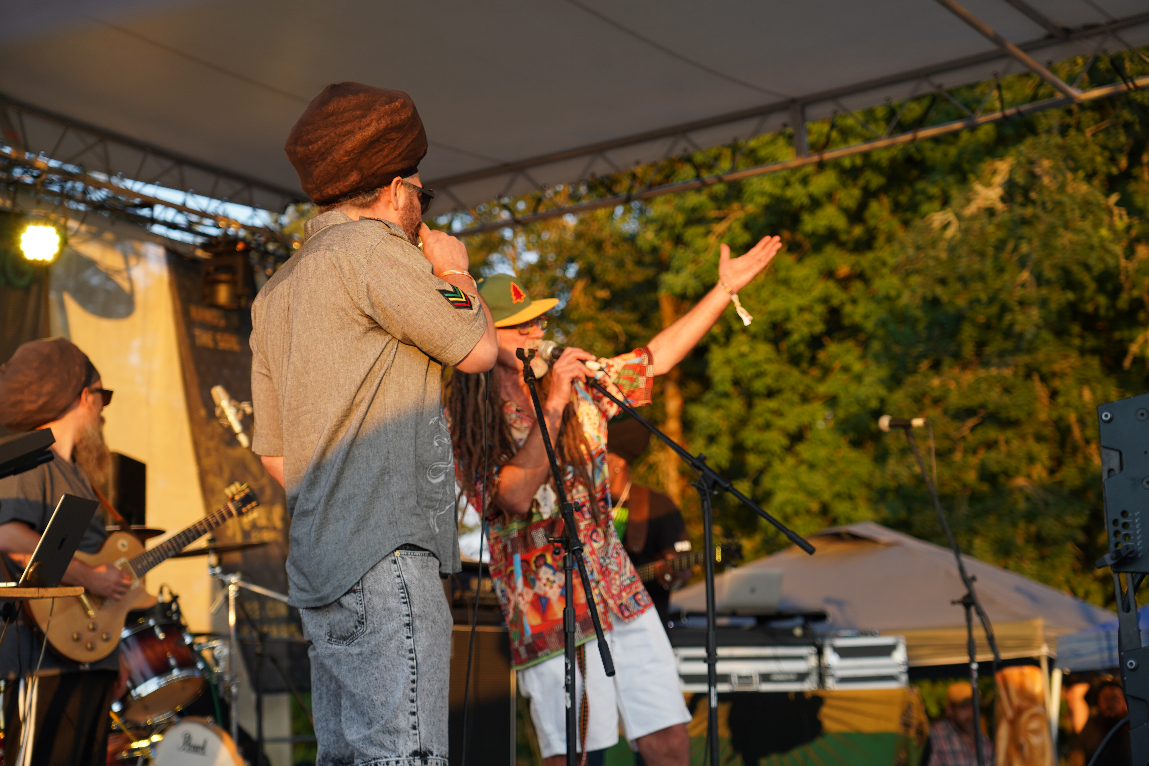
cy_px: 383
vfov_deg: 19.7
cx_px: 574
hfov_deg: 29.2
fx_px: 2202
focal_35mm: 69
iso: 200
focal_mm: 69
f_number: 4
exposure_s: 1/160
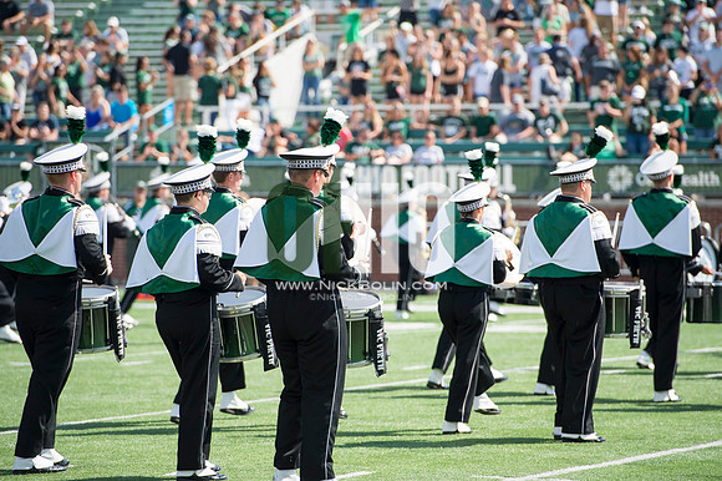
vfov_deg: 6.9
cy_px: 240
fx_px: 4009
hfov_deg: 10.3
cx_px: 361
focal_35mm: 200
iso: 200
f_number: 4.5
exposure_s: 1/1000
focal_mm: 200
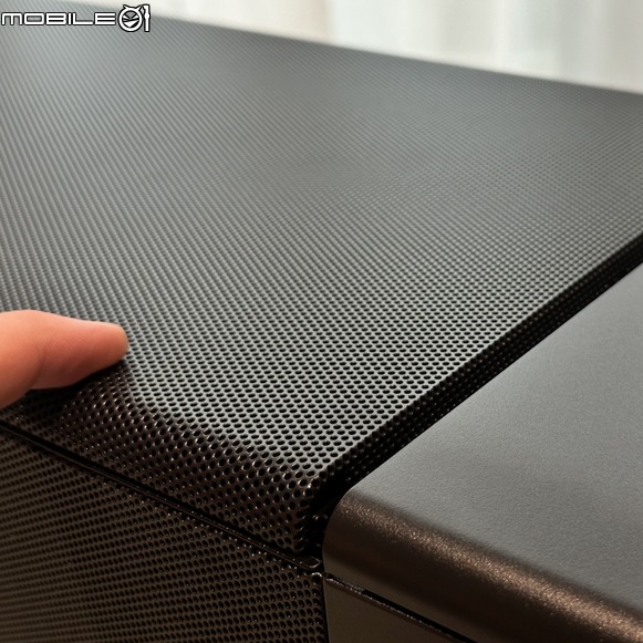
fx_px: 1198
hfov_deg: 29.9
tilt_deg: -27.8
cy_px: 323
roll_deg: +2.7
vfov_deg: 30.0
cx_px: 423
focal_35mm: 57
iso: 80
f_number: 1.78
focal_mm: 6.86
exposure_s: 1/91
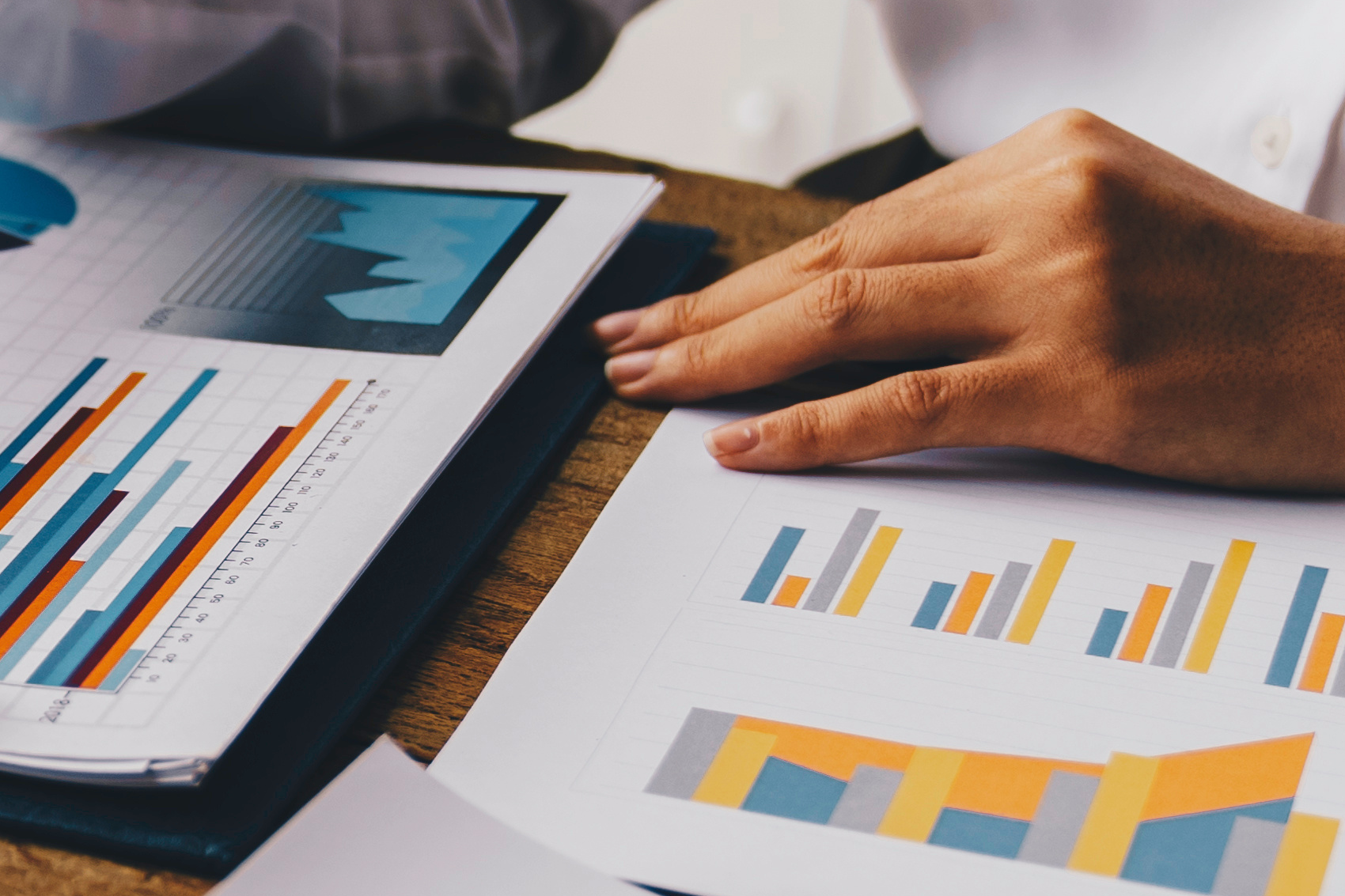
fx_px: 4483
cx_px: -234
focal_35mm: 120
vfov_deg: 11.4
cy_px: 659
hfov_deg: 16.4
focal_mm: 34
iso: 125
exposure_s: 1/100
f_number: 2.8
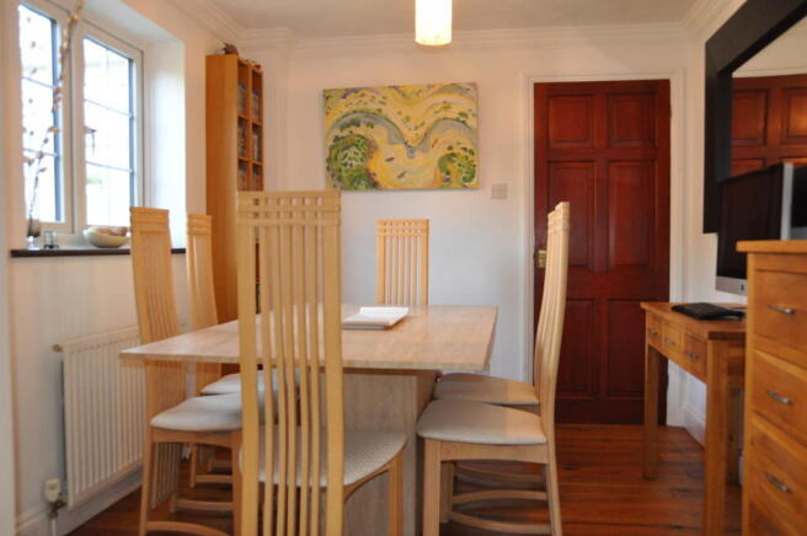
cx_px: 404
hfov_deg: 62.0
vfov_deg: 43.5
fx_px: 672
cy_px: 268
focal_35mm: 30
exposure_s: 1/80
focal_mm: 20
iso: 1250
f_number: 4.5
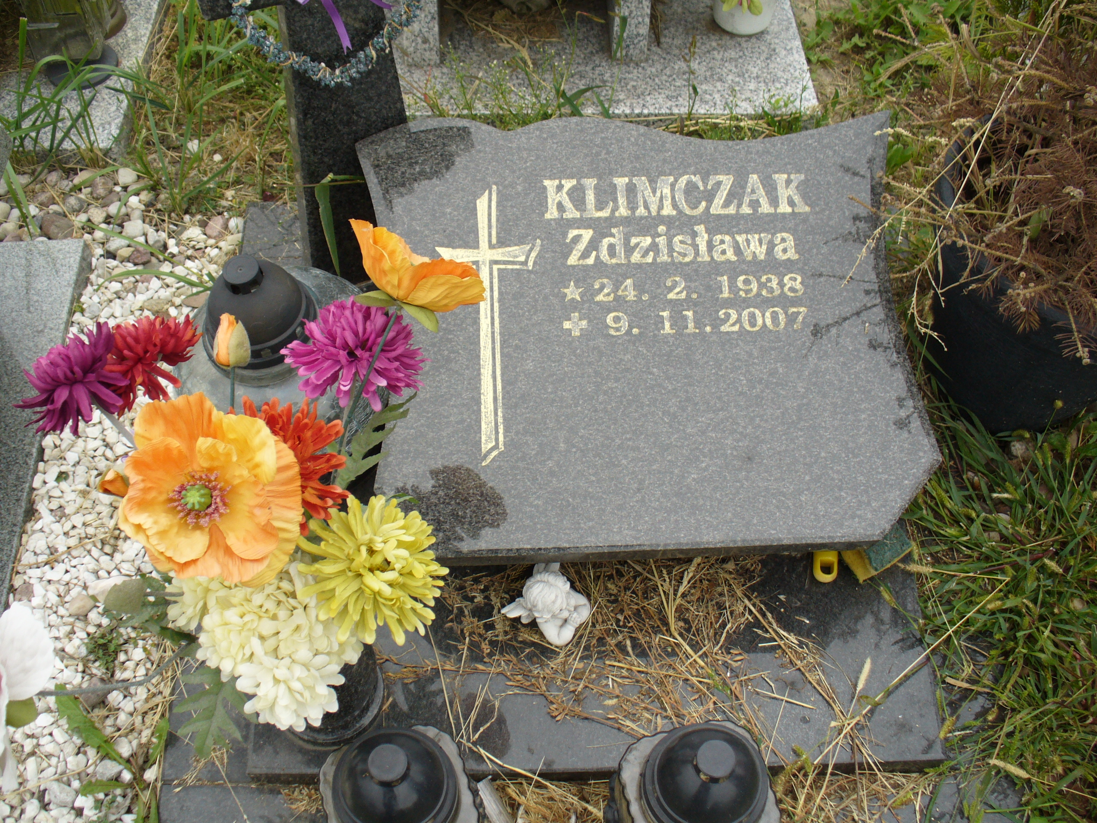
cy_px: 412
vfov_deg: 38.7
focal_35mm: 37
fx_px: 1173
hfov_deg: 50.1
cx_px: 548
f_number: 2.8
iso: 80
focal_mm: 6.1
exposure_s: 1/250
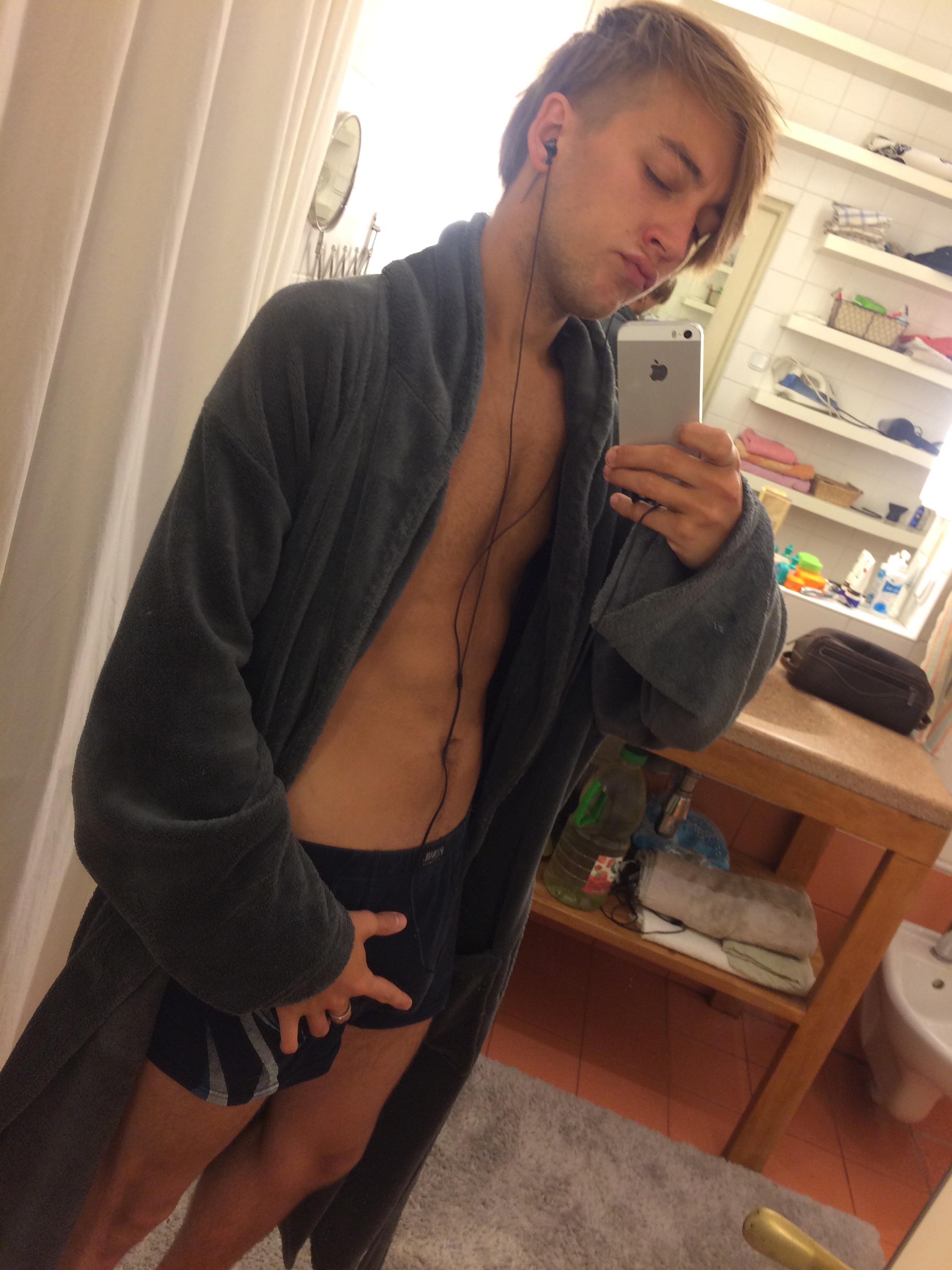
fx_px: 1063
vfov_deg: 61.7
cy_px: 635
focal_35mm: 29
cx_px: 476
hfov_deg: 48.2
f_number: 2.2
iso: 80
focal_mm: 4.15
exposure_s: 1/33
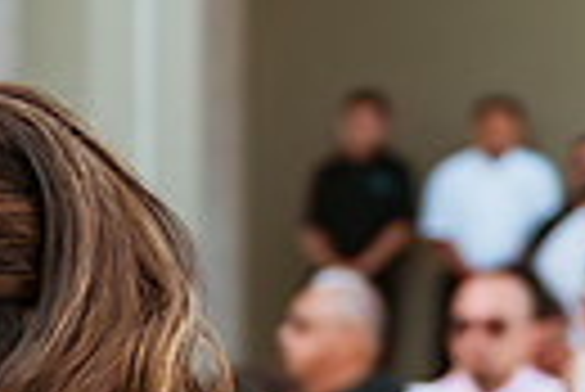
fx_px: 2245
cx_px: -320
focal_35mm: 138
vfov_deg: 9.8
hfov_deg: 13.8
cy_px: 466
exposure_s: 1/800
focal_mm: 31
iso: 100
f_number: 2.8
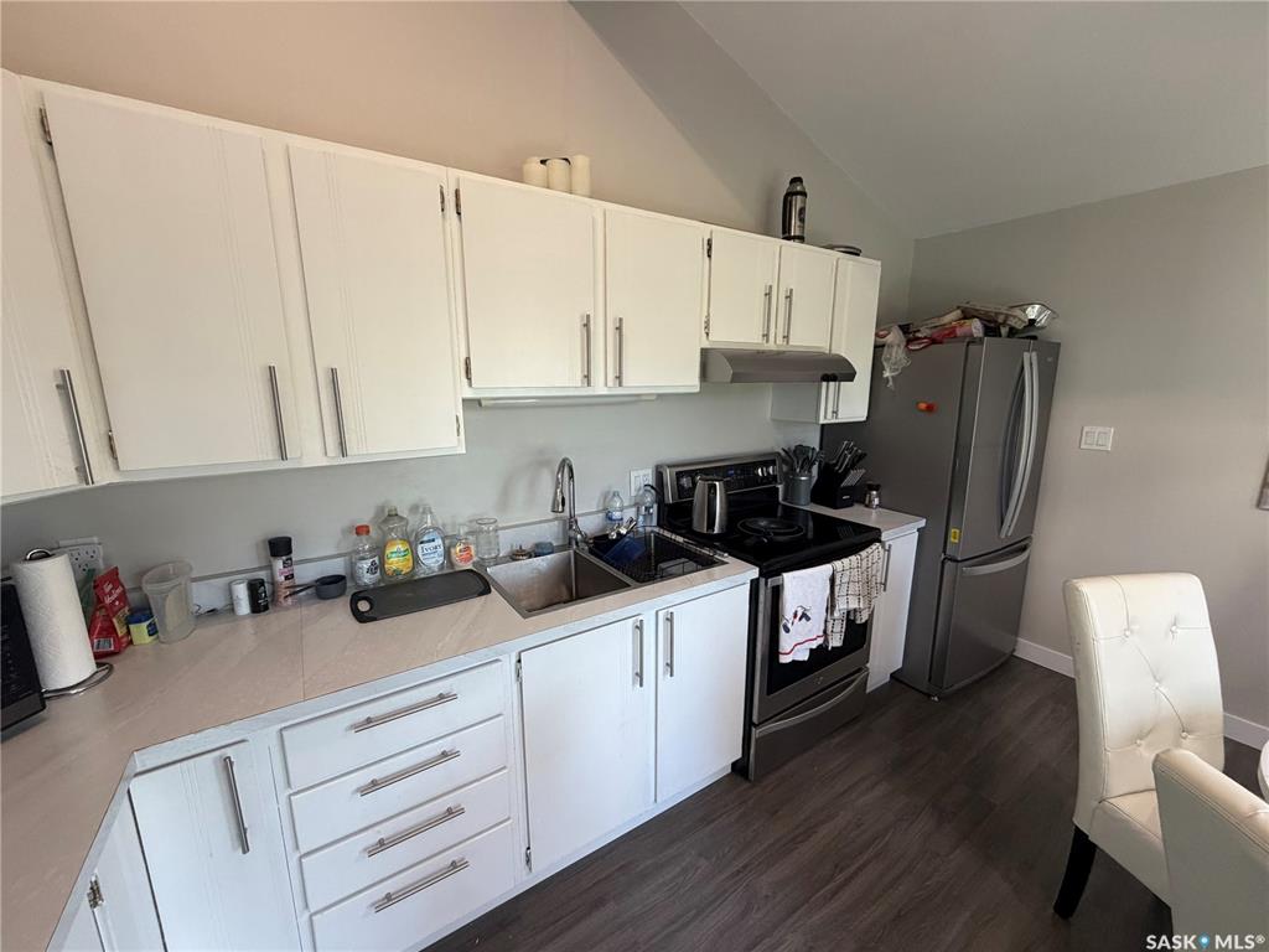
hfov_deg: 102.1
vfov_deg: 85.7
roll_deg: -0.5
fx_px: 513
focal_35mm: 14
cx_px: 634
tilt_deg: -11.4
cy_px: 476
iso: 200
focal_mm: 2.22
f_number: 2.2
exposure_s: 1/60
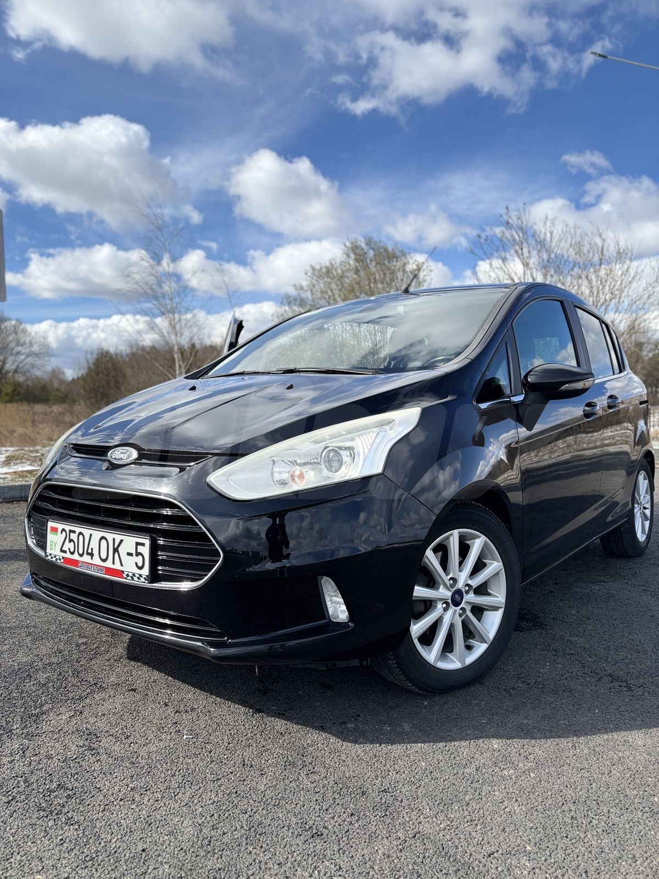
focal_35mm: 26
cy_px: 440
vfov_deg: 67.3
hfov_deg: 53.1
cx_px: 330
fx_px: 660
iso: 50
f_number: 1.6
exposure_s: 1/3534
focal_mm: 5.96
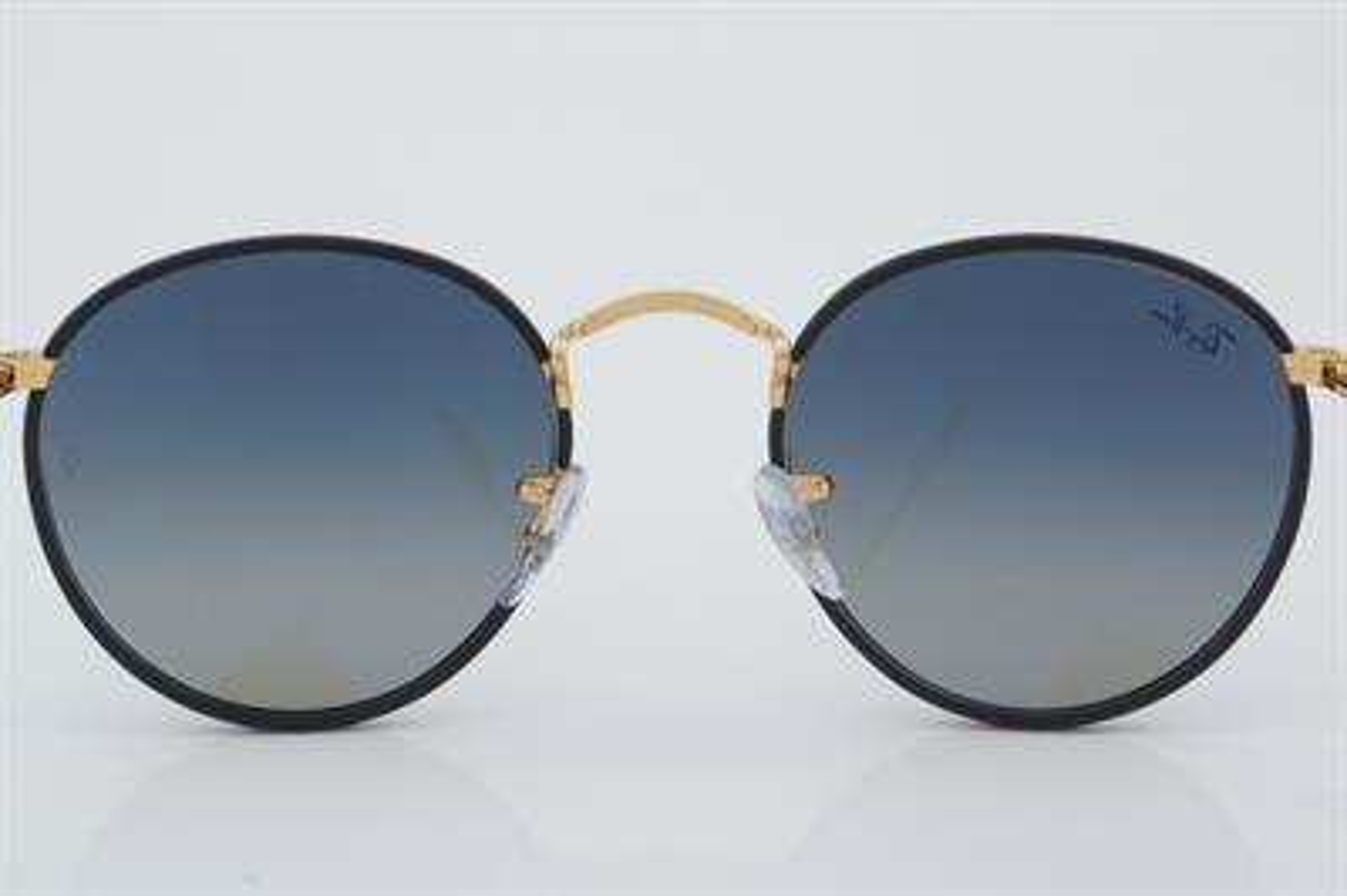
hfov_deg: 24.6
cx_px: 674
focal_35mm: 82
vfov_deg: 16.5
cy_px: 448
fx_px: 3084
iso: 100
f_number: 32
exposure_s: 1/4
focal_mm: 55
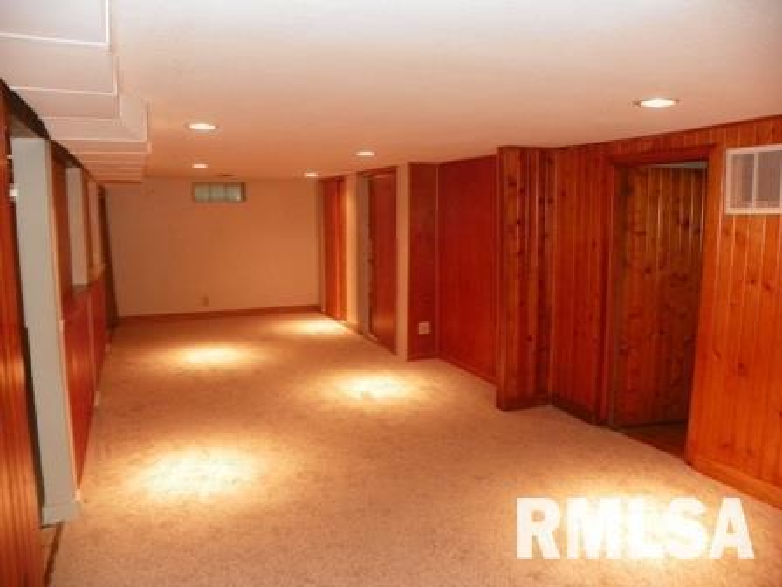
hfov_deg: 67.3
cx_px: 391
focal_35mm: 26
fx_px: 587
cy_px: 294
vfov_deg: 53.1
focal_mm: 4.6
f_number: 2.8
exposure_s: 1/30
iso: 200
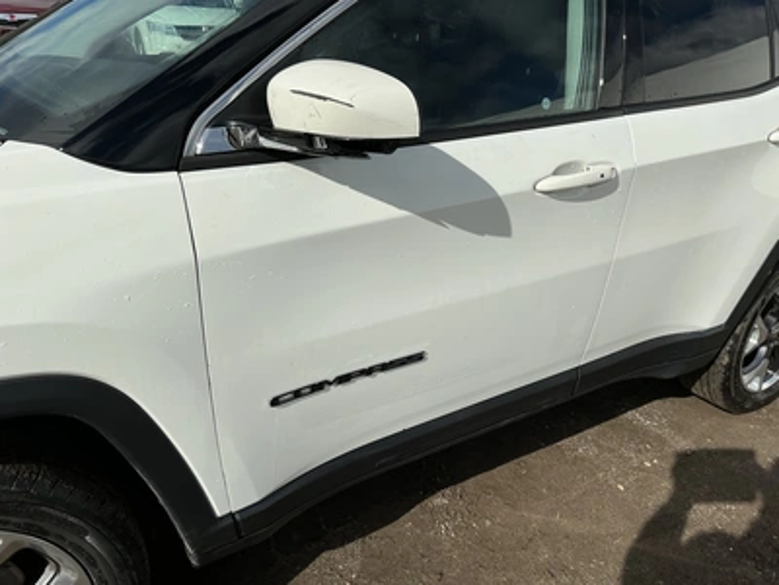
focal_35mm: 28
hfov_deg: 63.4
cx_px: 390
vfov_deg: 49.7
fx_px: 630
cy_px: 292
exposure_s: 1/4785
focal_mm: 3
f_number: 1.8
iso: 25
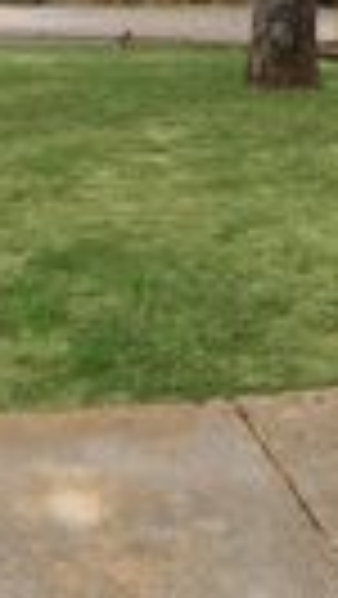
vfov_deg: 27.3
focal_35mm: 71
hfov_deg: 16.8
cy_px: -56
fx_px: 1129
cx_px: 293
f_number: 9
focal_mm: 18
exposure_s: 1/250
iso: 500
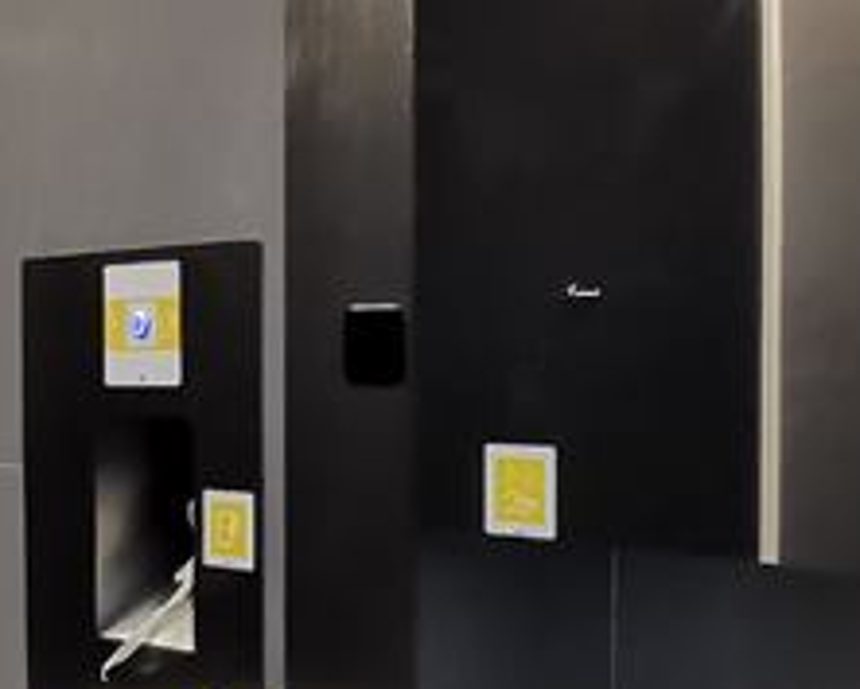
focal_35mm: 75
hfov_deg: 24.8
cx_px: 125
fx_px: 1910
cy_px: 522
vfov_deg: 20.3
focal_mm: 2.26
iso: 320
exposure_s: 1/33.3
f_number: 2.2
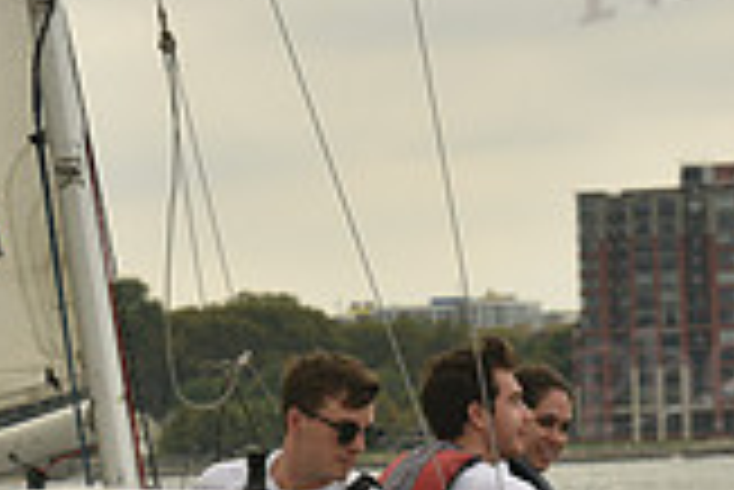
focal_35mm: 328
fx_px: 6693
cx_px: 342
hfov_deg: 6.3
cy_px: 618
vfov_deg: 4.2
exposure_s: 1/1600
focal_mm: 92
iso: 320
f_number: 6.3
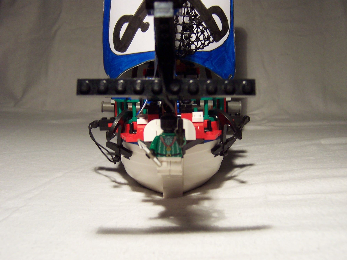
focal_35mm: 37
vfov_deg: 38.7
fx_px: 371
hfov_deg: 50.1
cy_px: 133
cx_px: 177
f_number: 2.8
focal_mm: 5.6
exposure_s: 1/30
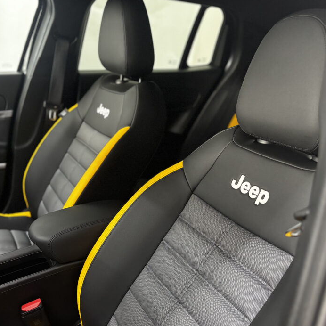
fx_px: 362
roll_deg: -3.5
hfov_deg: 48.4
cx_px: 154
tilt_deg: -17.0
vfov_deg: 48.4
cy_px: 159
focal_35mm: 34
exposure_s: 1/33
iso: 640
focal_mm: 5.96
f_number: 1.6
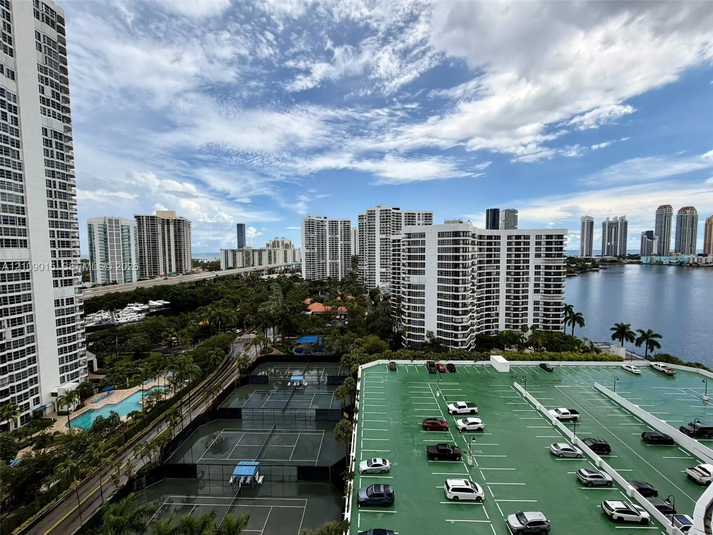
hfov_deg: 102.1
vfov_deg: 85.7
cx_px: 356
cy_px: 268
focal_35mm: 14
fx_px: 288
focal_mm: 2.22
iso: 20
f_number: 2.2
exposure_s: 1/1285
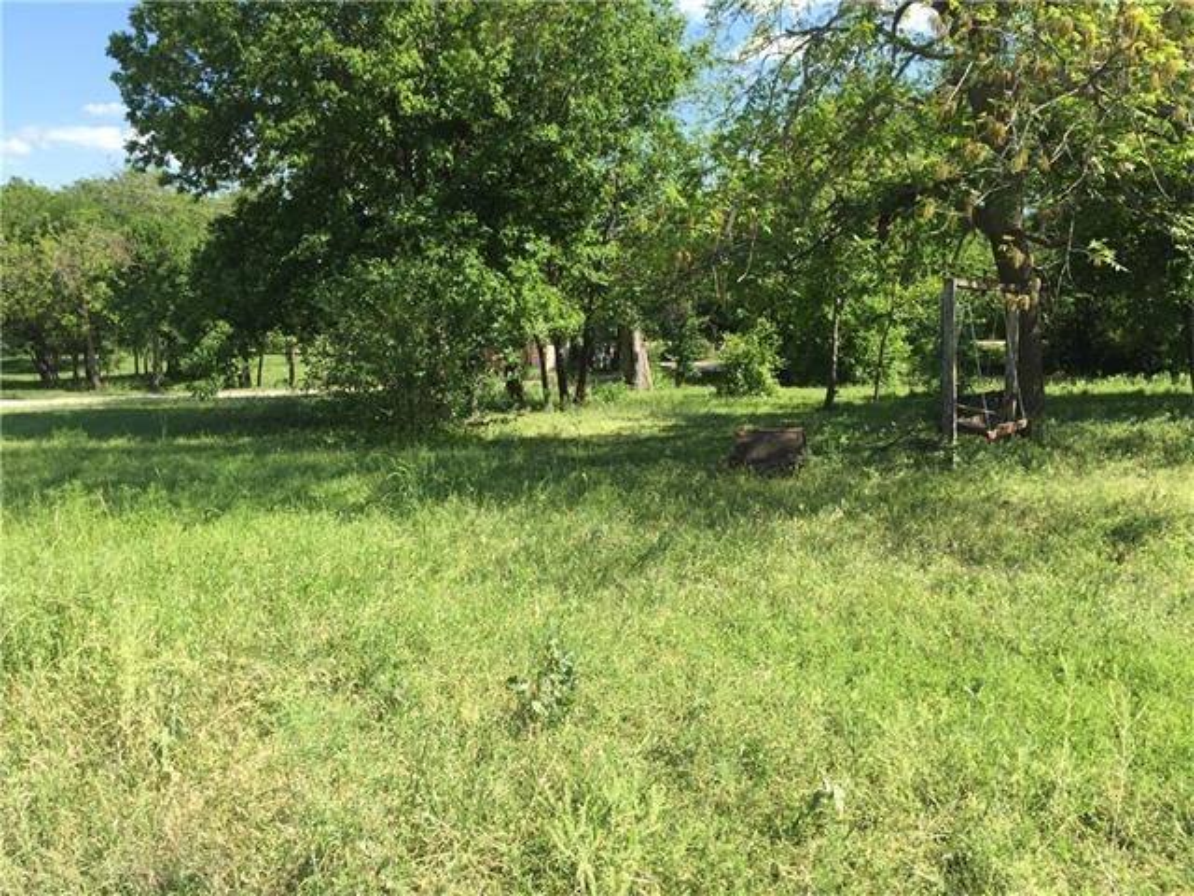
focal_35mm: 29
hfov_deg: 61.7
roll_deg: +0.2
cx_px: 597
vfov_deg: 48.2
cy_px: 448
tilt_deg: -7.9
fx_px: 1000
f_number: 2.2
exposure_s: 1/775
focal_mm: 4.15
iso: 32
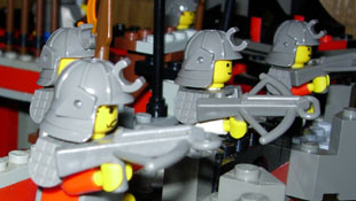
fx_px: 756
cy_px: 138
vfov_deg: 15.1
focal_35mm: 80
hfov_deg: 26.2
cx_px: 86
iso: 79
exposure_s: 1/64
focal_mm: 7.8
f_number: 4.8
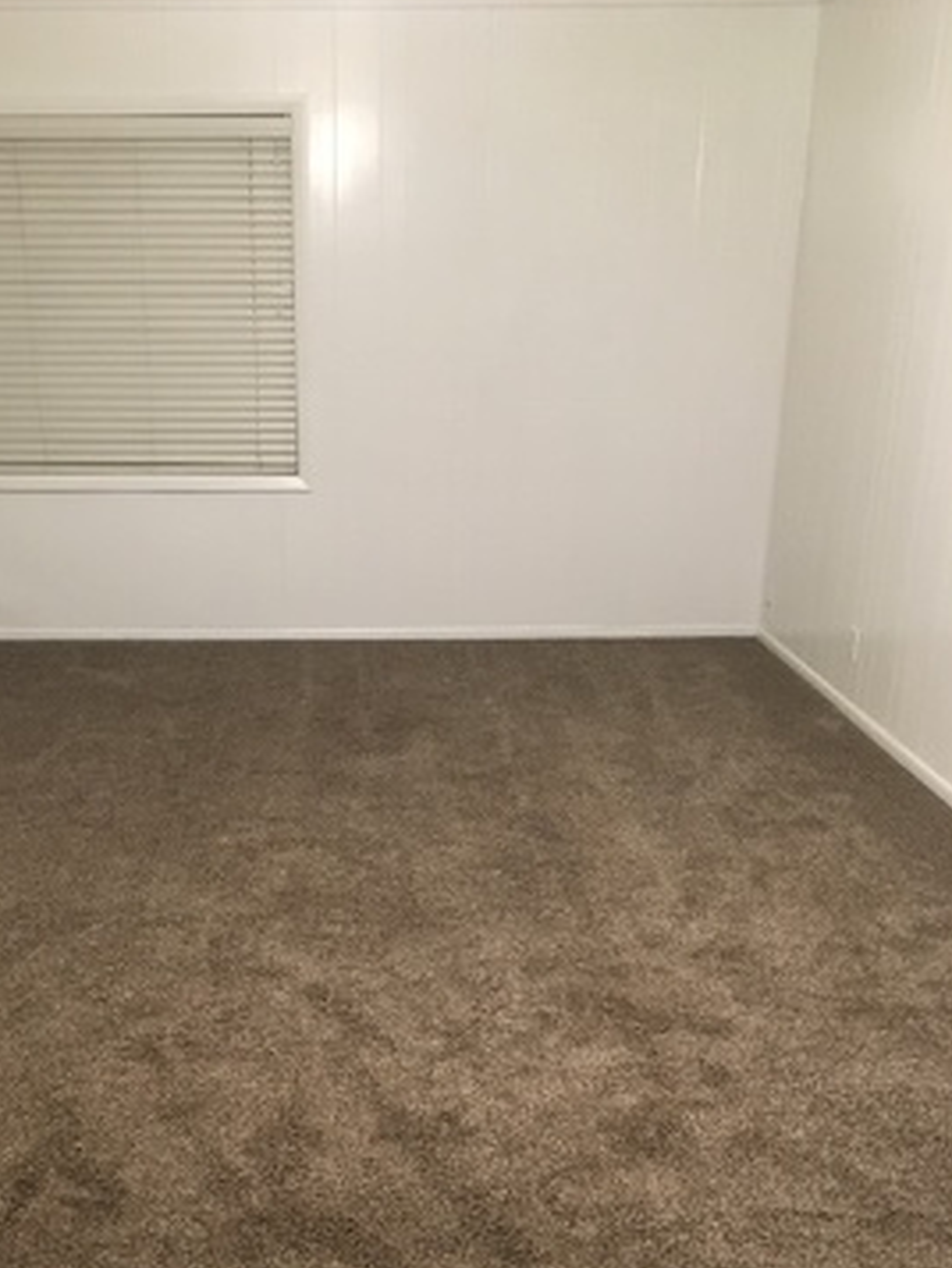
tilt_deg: -19.9
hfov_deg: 36.6
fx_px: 1429
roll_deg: +1.5
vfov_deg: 47.4
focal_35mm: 39
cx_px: 337
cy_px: 796
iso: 200
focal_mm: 4.15
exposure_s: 1/15
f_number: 2.2
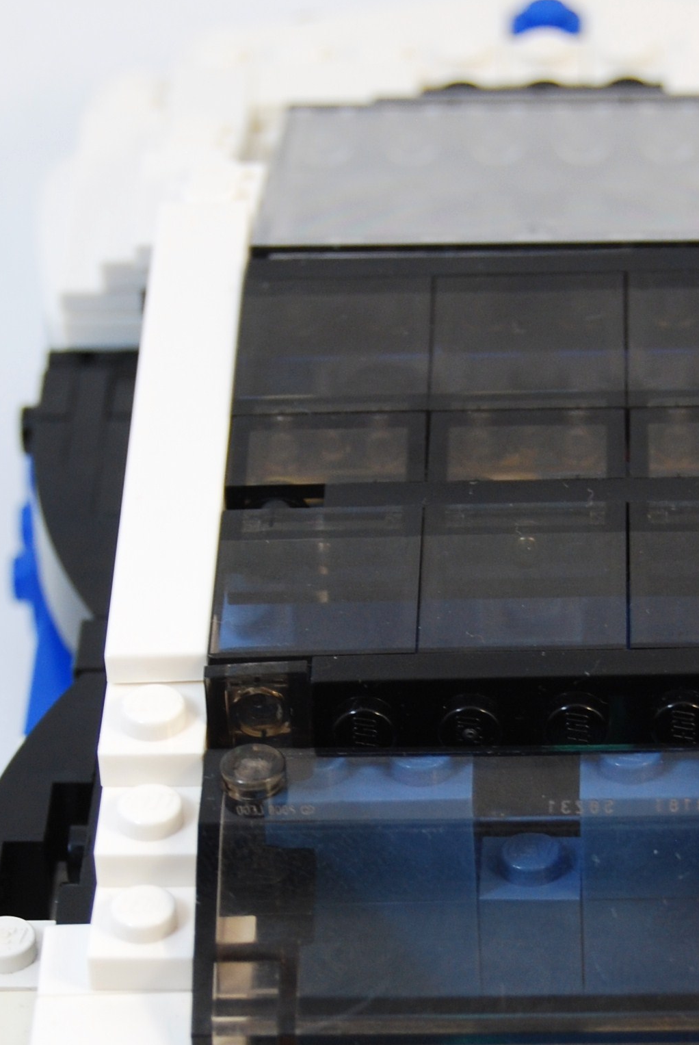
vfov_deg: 11.7
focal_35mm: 175
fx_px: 5083
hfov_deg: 7.9
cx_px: 532
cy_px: 654
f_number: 5.3
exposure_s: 1/80
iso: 200
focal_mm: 46
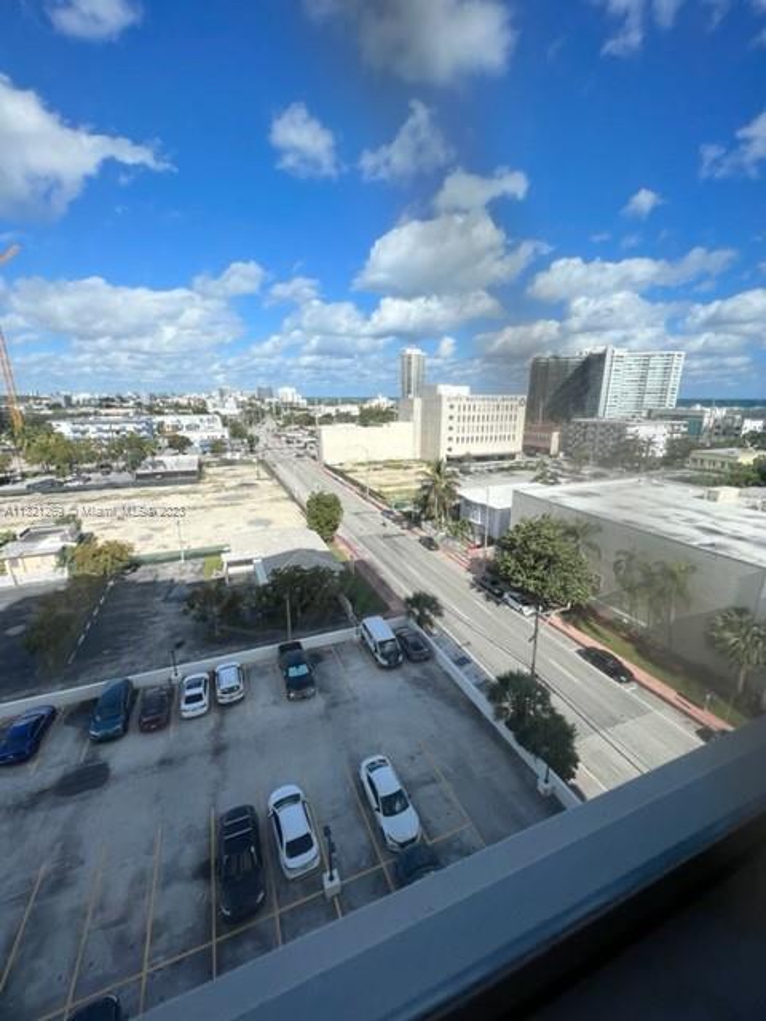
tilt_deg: -15.4
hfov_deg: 89.9
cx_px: 383
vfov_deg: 106.2
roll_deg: +0.5
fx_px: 384
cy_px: 510
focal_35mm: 13
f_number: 1.8
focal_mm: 1.57
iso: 32
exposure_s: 1/1815
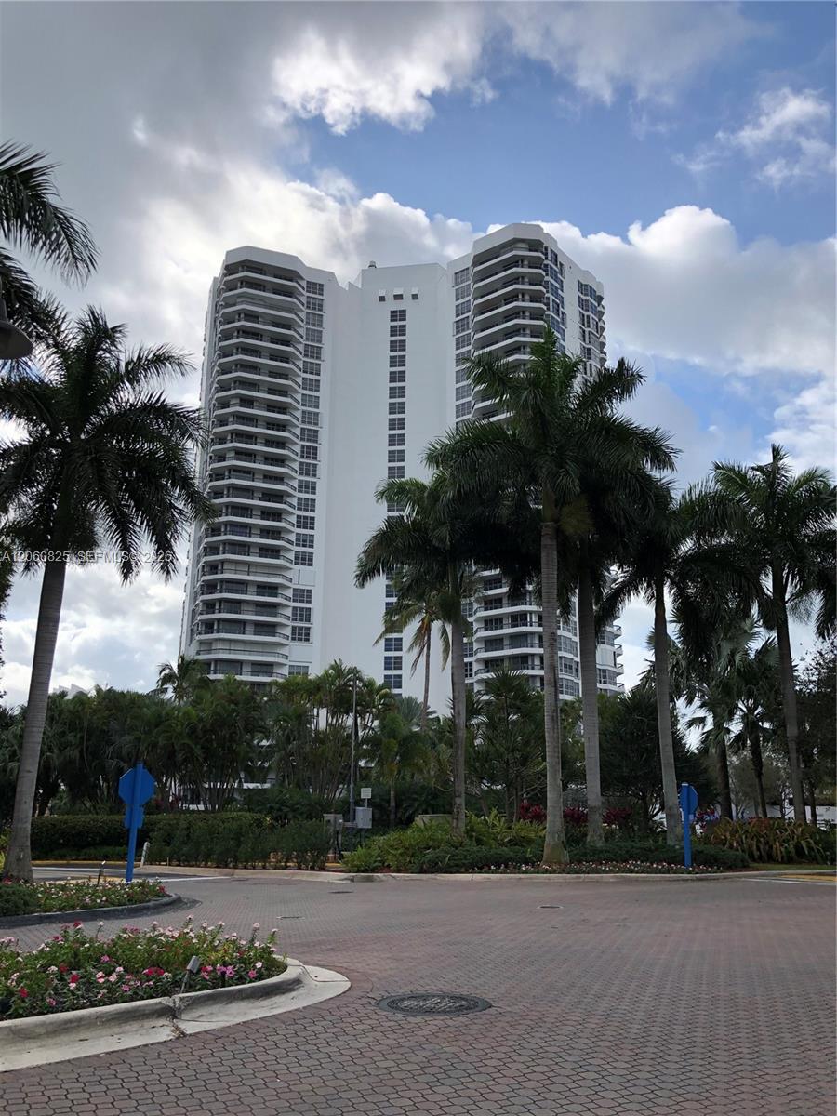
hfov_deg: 49.7
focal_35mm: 28
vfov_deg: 63.4
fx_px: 903
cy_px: 558
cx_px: 418
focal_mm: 4
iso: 20
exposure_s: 1/2024
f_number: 1.8
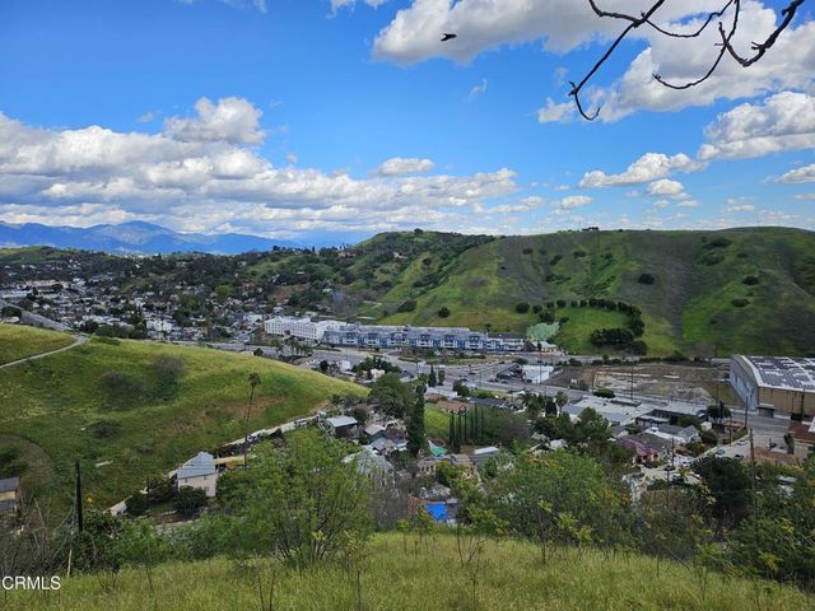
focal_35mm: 24
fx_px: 565
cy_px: 306
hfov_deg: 71.6
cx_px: 408
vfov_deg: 56.8
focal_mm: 5
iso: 50
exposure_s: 1/3598
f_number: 1.8
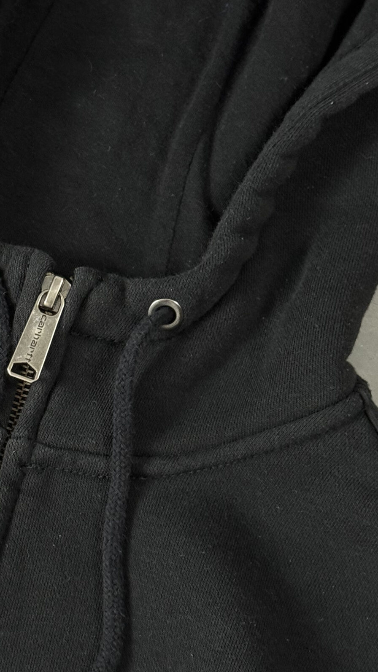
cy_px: 401
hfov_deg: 14.2
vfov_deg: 25.3
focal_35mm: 84
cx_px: 17
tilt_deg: -74.8
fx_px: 1498
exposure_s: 1/40
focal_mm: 6.76
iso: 400
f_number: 1.78
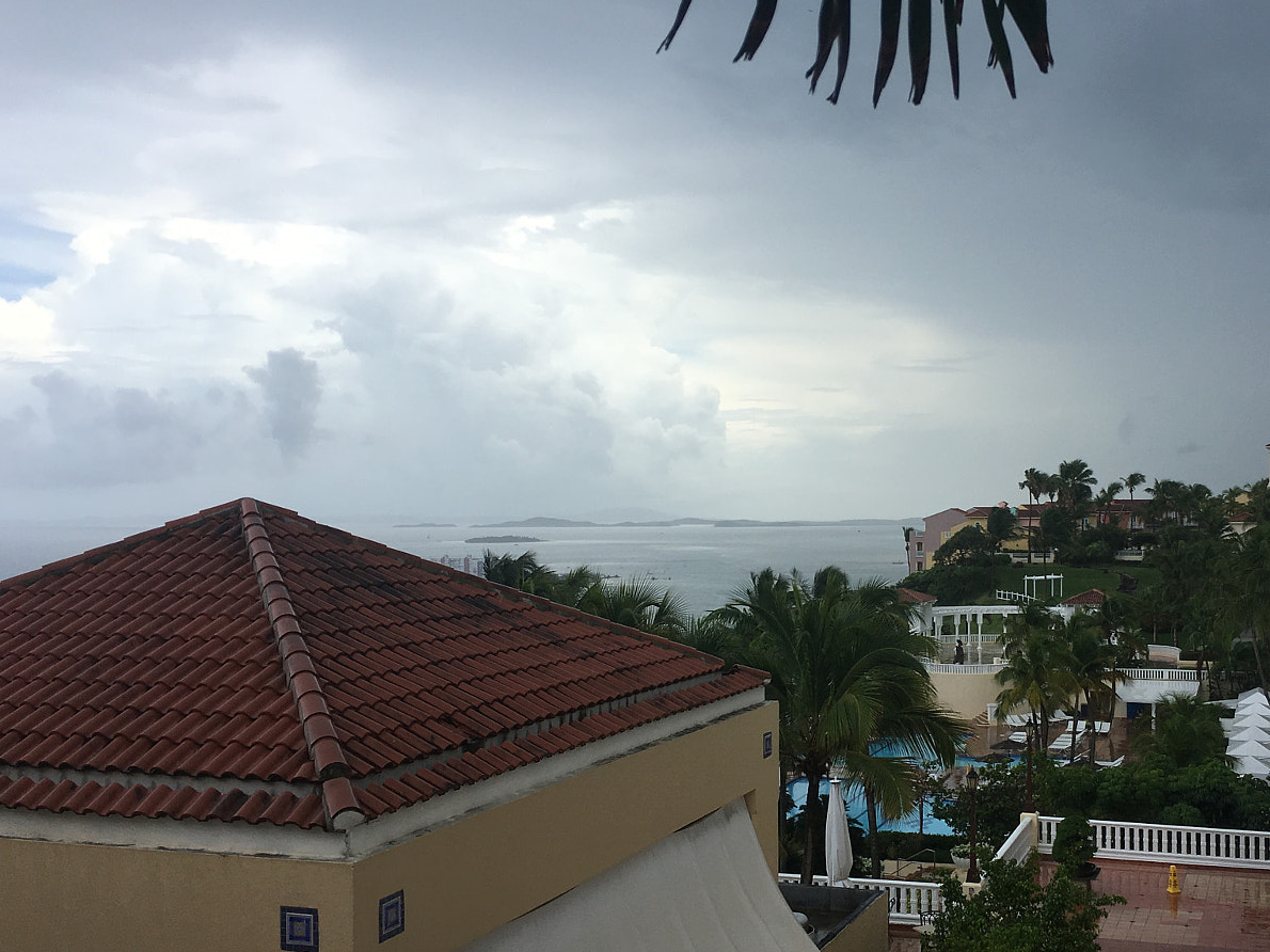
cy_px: 549
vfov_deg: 36.7
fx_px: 1431
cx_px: 819
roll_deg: -0.2
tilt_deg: -1.5
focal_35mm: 39
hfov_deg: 47.3
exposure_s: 1/739
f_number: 2.2
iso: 25
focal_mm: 4.15
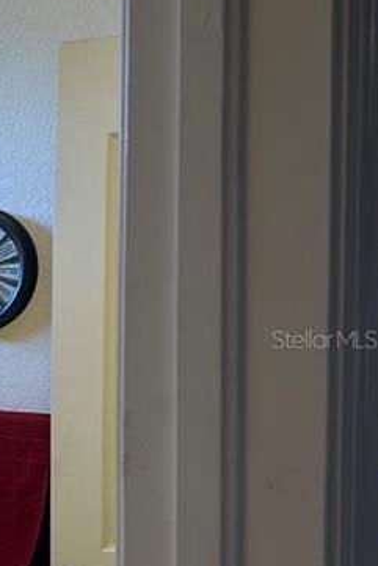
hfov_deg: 14.3
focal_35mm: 83
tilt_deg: -1.5
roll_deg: +0.4
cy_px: 339
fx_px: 1306
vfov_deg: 24.4
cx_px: -323
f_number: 1.78
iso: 80
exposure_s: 1/120
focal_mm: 6.86
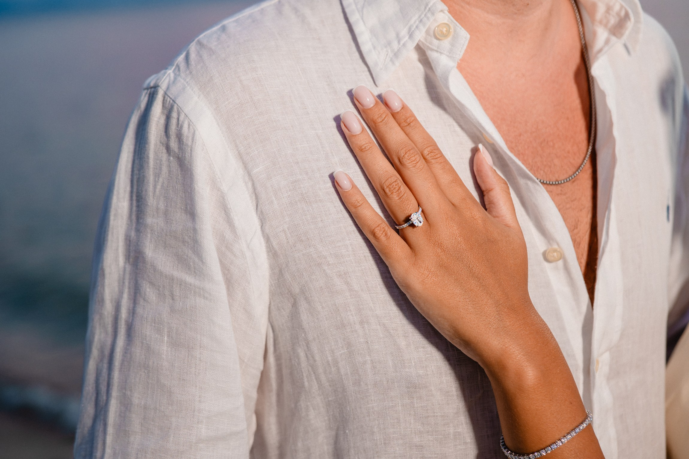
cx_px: 325
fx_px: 1011
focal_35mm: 53
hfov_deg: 37.6
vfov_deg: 25.6
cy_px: 217
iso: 1000
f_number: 3.2
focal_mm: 50
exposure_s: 1/400
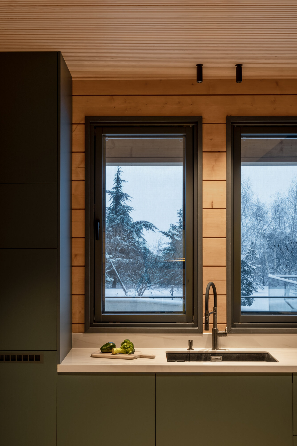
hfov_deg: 28.1
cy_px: 223
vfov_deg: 41.1
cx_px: 148
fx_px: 594
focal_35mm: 48
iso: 200
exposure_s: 1/10
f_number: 8
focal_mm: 32
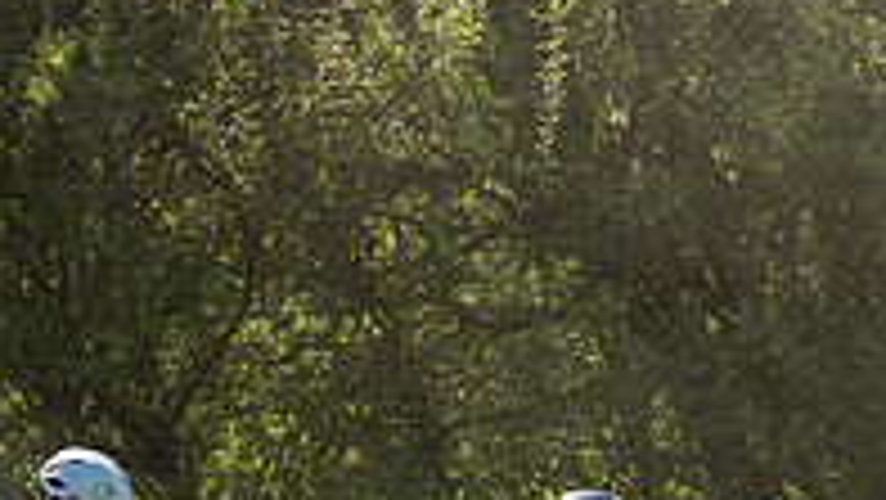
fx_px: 18262
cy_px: 793
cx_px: 477
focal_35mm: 777
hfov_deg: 2.8
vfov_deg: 1.6
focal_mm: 165
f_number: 5.6
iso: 320
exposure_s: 1/1000
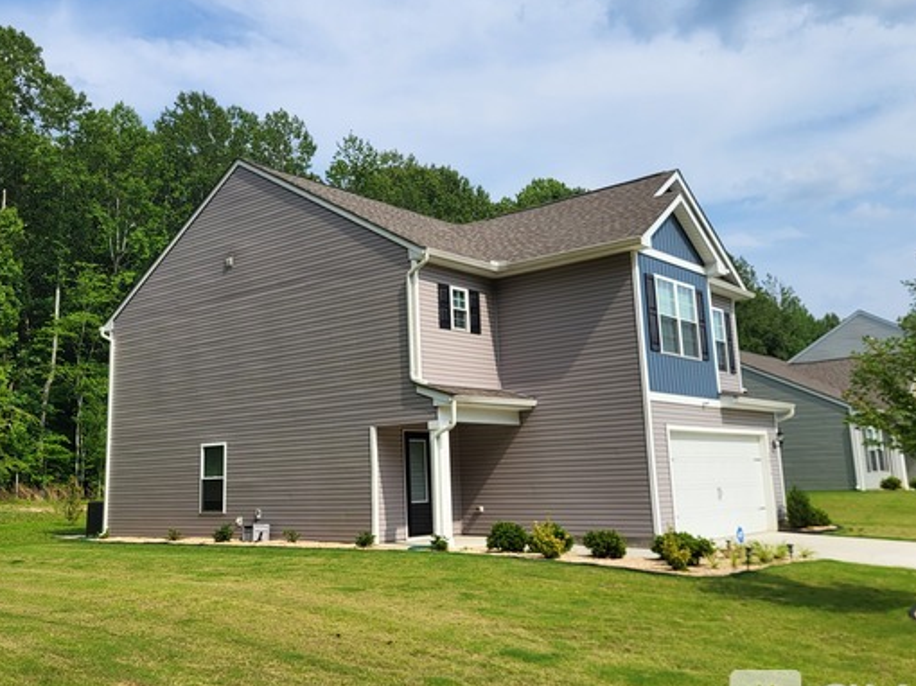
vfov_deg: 41.7
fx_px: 899
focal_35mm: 34
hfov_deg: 53.9
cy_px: 293
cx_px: 421
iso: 40
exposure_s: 1/2782
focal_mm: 5.4
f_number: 1.8
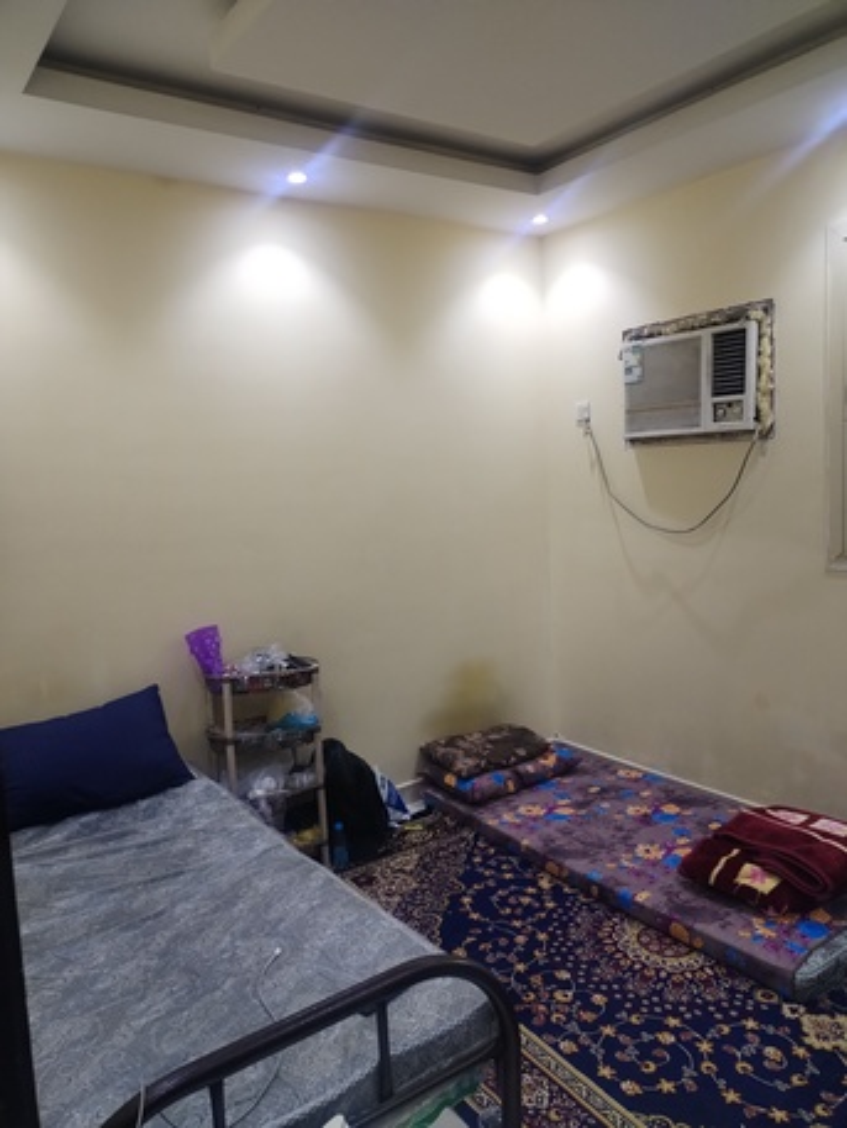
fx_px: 848
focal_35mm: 26
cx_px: 424
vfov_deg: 67.3
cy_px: 564
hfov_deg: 53.1
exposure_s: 1/30
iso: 547
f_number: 1.8
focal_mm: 4.75
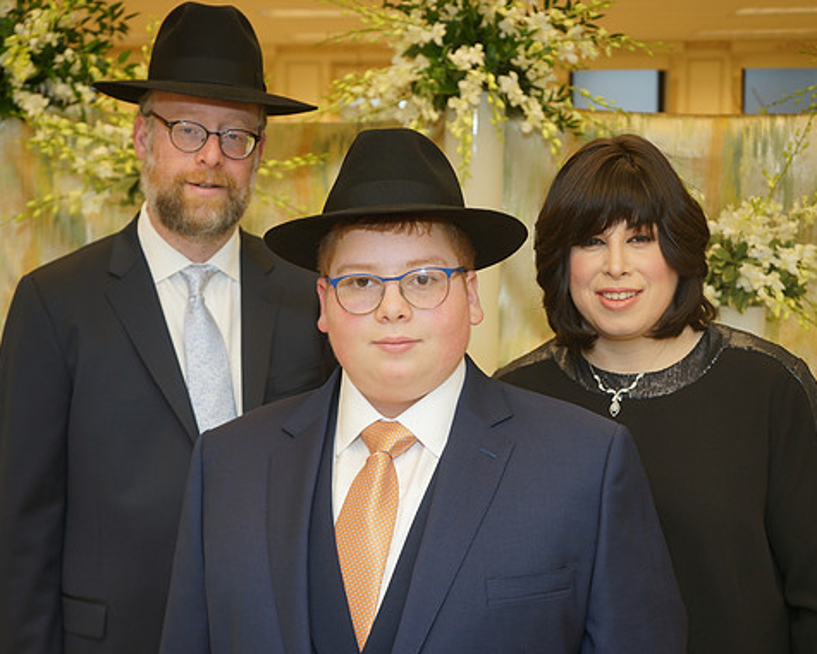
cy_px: 330
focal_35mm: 55
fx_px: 1330
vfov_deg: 27.6
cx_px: 396
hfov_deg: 34.1
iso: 400
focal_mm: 48
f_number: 5
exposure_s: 1/100
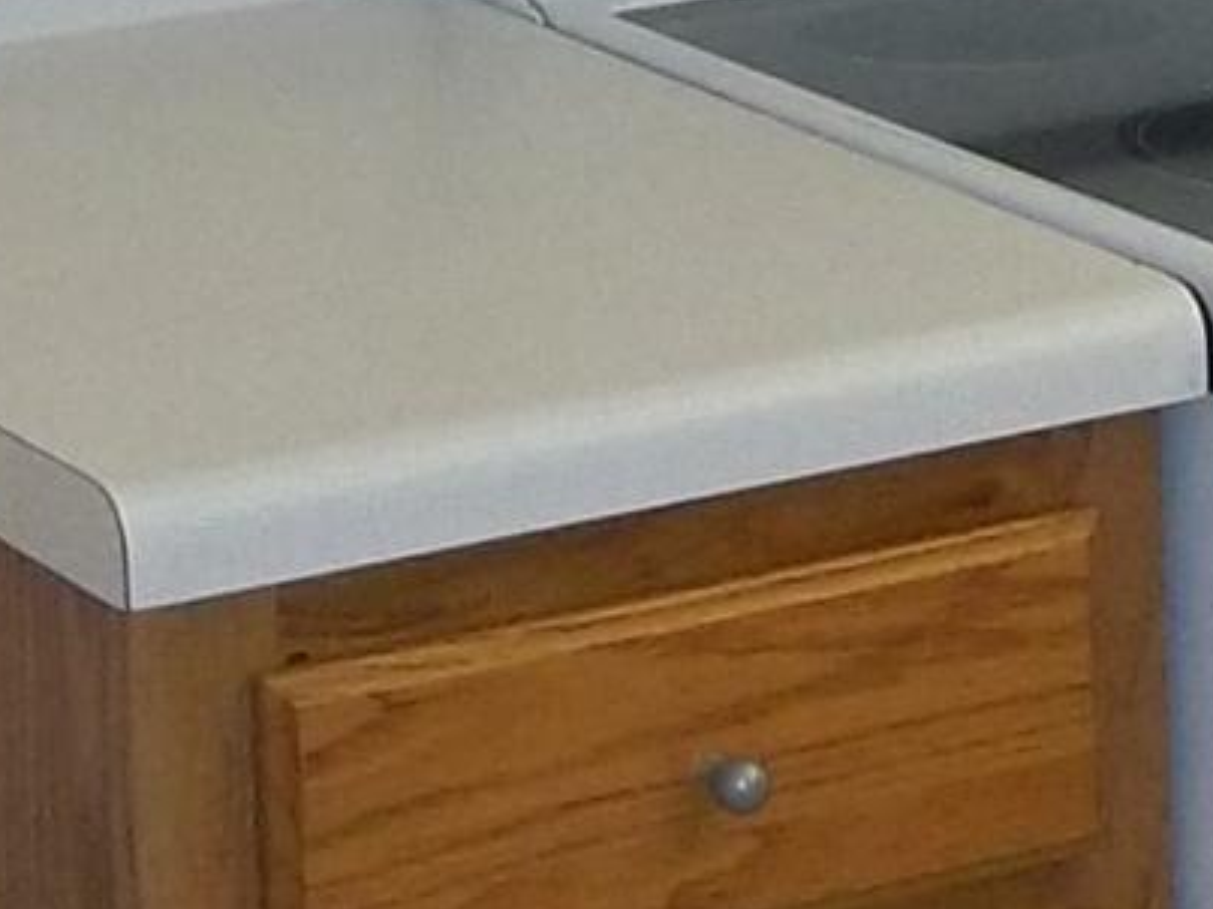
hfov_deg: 9.7
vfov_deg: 7.3
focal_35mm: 201
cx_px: 1535
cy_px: -461
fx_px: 7041
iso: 160
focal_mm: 4.9
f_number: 3.5
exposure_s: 1/30
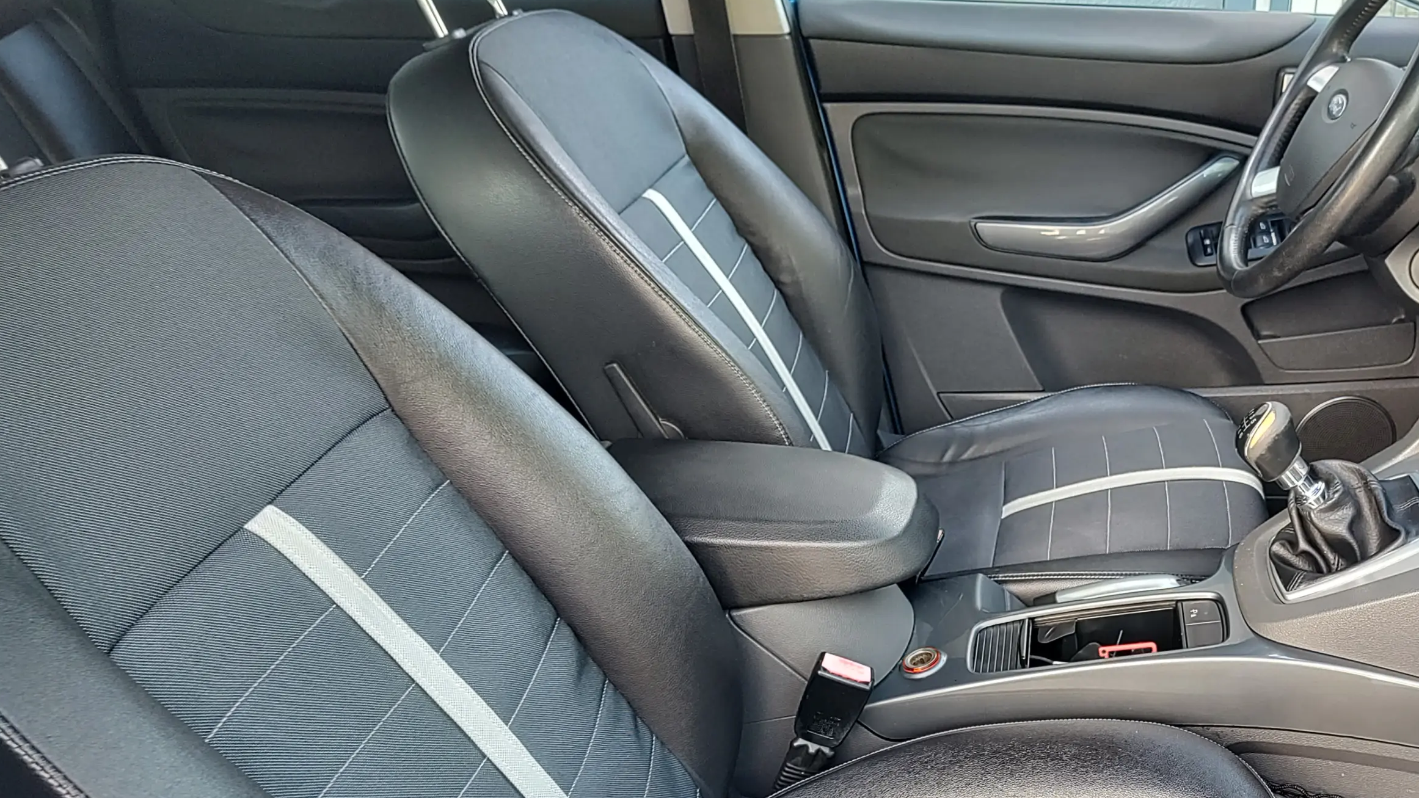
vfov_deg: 36.0
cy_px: 575
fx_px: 1204
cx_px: 900
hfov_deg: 60.1
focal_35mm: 32
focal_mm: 5.56
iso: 106
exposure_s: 1/50
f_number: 1.8
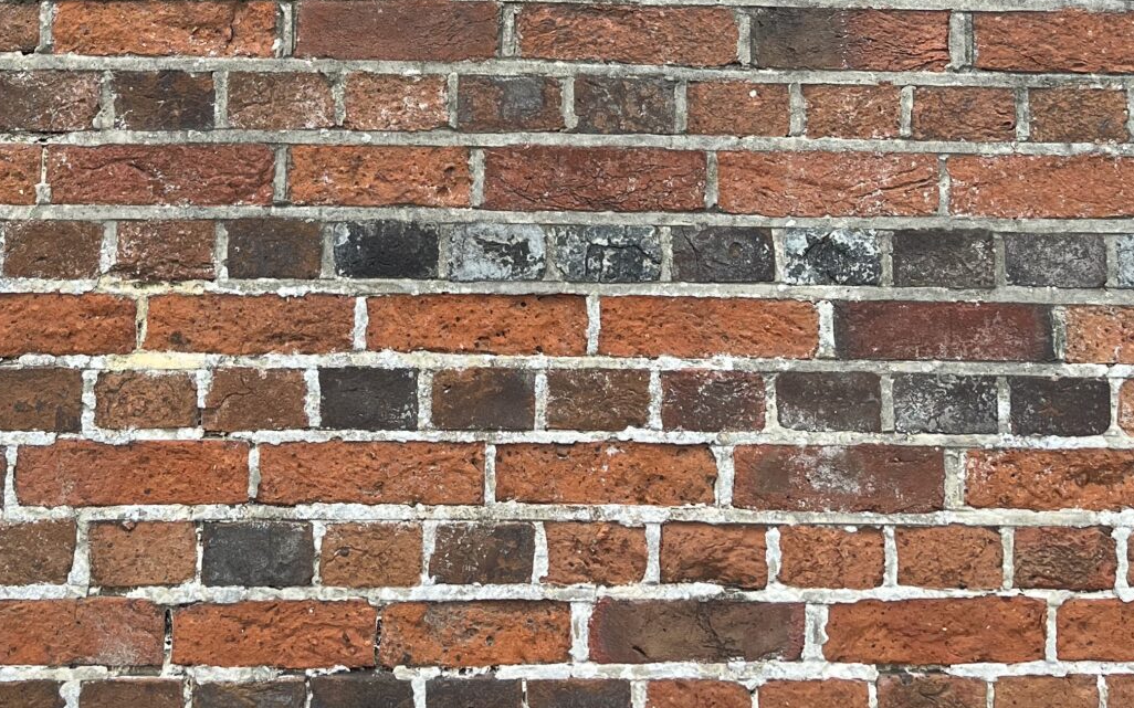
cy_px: -184
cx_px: 327
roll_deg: -1.1
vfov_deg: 21.5
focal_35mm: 55
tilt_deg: +5.8
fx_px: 1700
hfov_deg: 36.3
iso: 50
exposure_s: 1/592
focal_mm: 5.1
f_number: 1.6
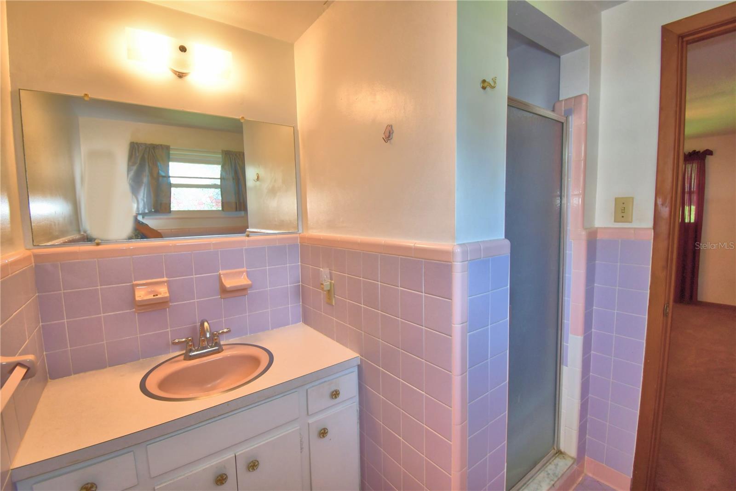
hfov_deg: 100.4
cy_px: 246
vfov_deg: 77.3
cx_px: 368
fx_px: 307
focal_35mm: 15
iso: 250
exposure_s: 1/30
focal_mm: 10
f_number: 4.5
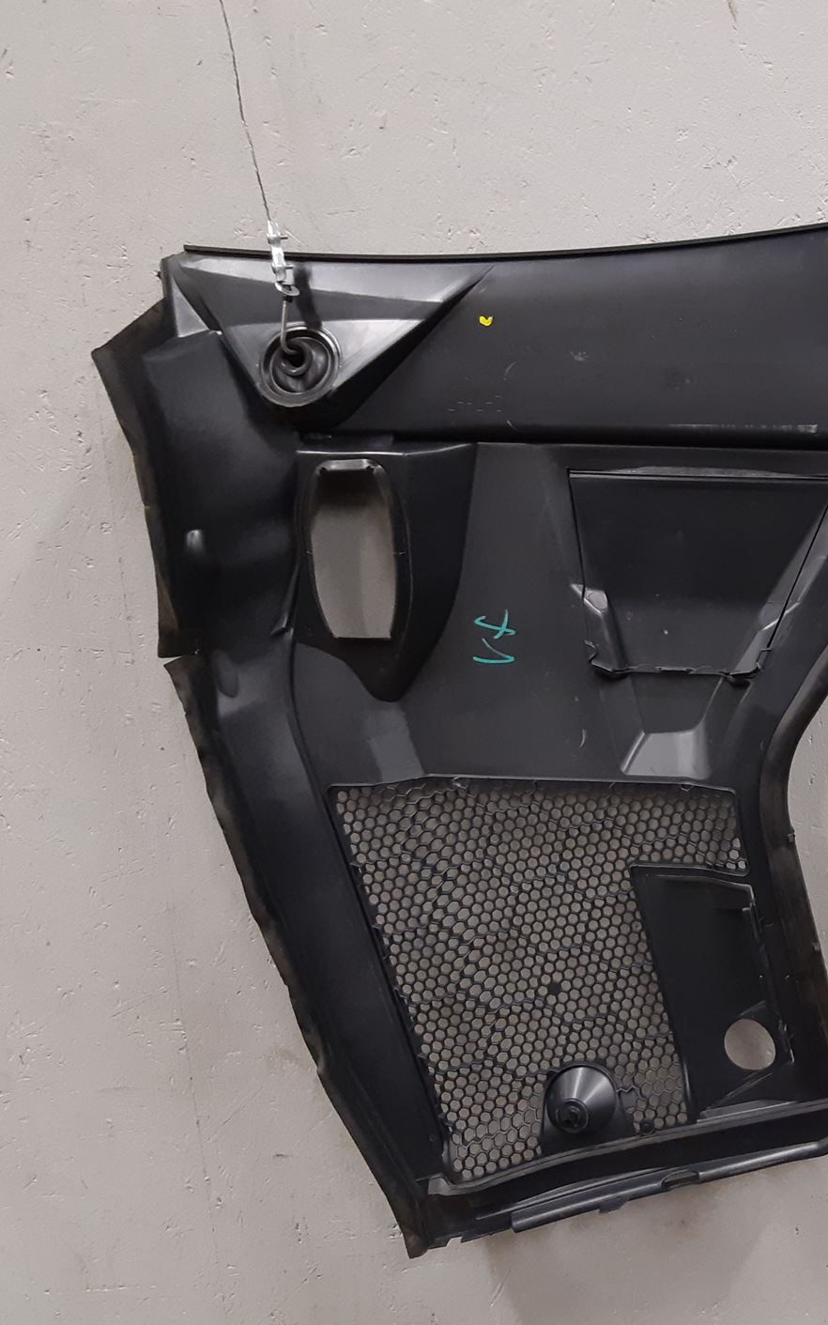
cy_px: 654
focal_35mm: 40
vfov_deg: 49.3
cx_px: 819
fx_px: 1444
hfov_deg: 29.9
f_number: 1.7
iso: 200
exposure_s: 1/50
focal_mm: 3.93
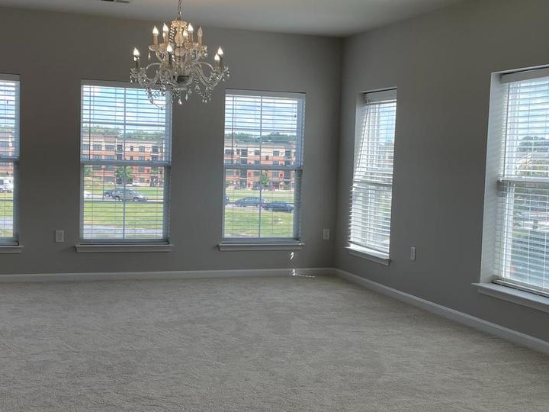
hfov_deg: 36.8
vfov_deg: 28.0
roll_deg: -1.2
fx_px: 825
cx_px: 300
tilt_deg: -3.4
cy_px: 218
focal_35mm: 52
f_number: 1.6
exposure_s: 1/294
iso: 32
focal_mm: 4.2
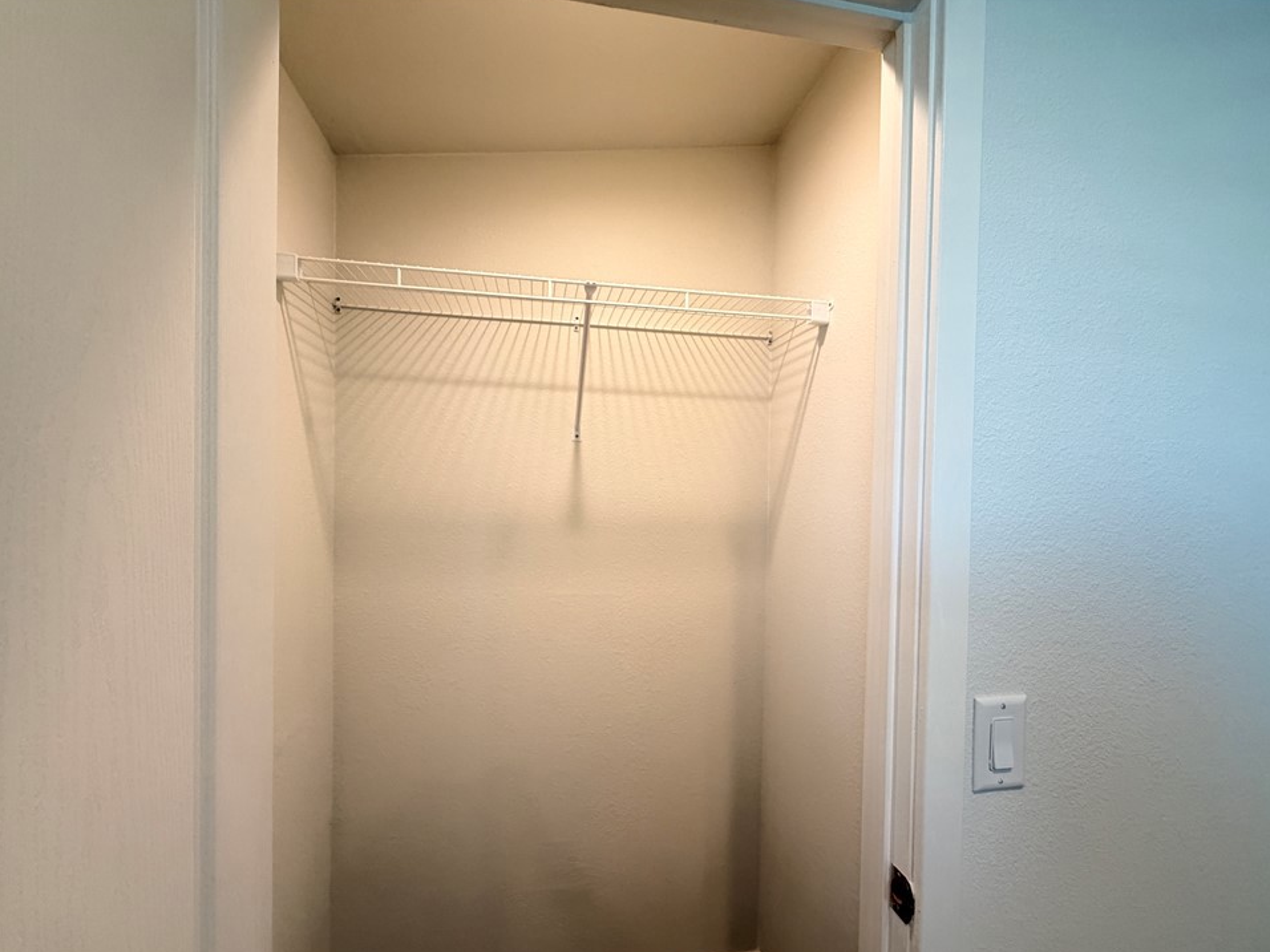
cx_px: 634
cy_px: 502
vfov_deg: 81.7
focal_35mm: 15
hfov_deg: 98.2
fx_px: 550
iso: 250
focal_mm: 2.22
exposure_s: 1/120
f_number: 2.2
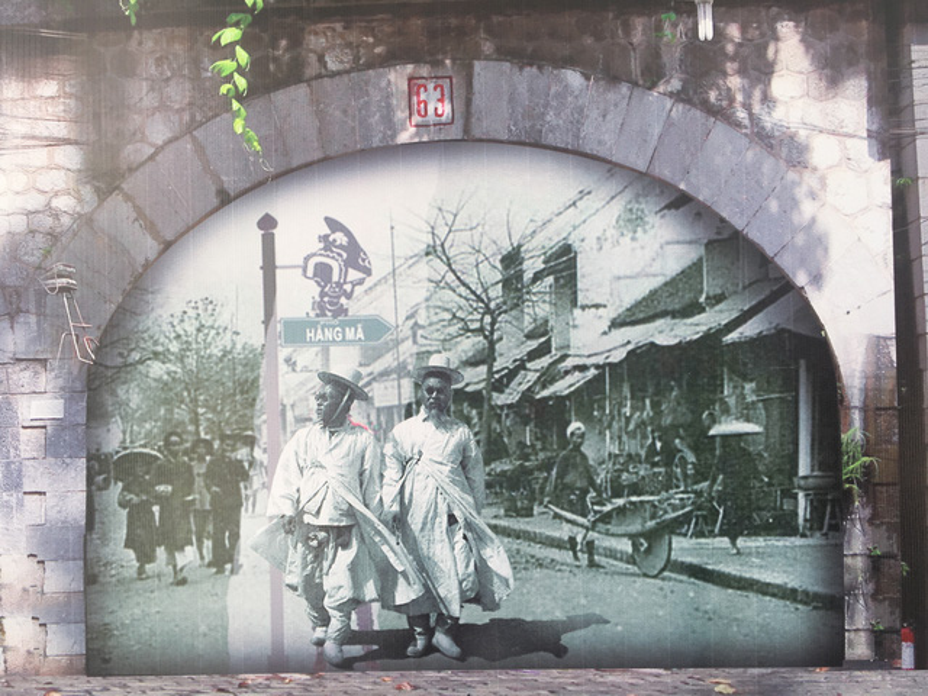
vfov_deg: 48.2
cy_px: 348
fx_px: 777
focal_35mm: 29
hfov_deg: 61.7
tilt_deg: -0.3
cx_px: 464
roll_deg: +2.1
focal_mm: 4.15
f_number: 2.2
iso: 25
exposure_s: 1/257
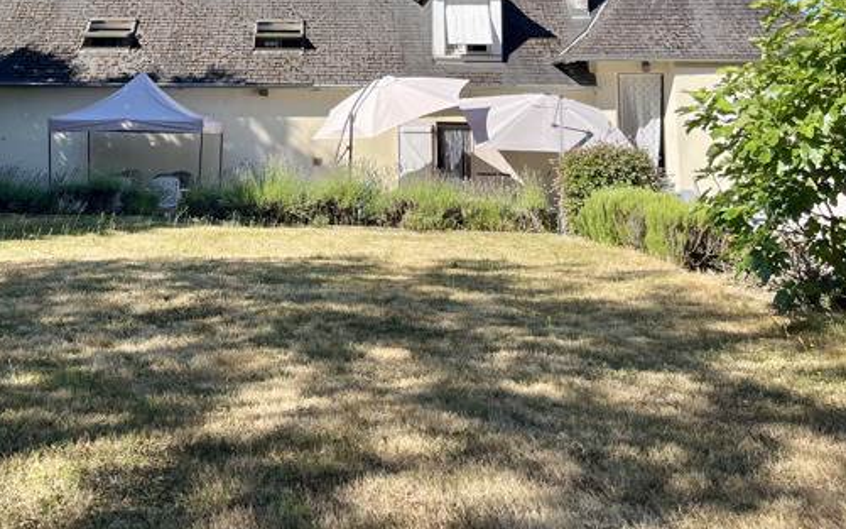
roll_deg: -1.1
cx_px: 203
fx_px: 1014
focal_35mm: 44
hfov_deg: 43.7
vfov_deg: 28.0
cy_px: 39
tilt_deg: +5.9
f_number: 1.6
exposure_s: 1/2024
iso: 50
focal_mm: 5.1
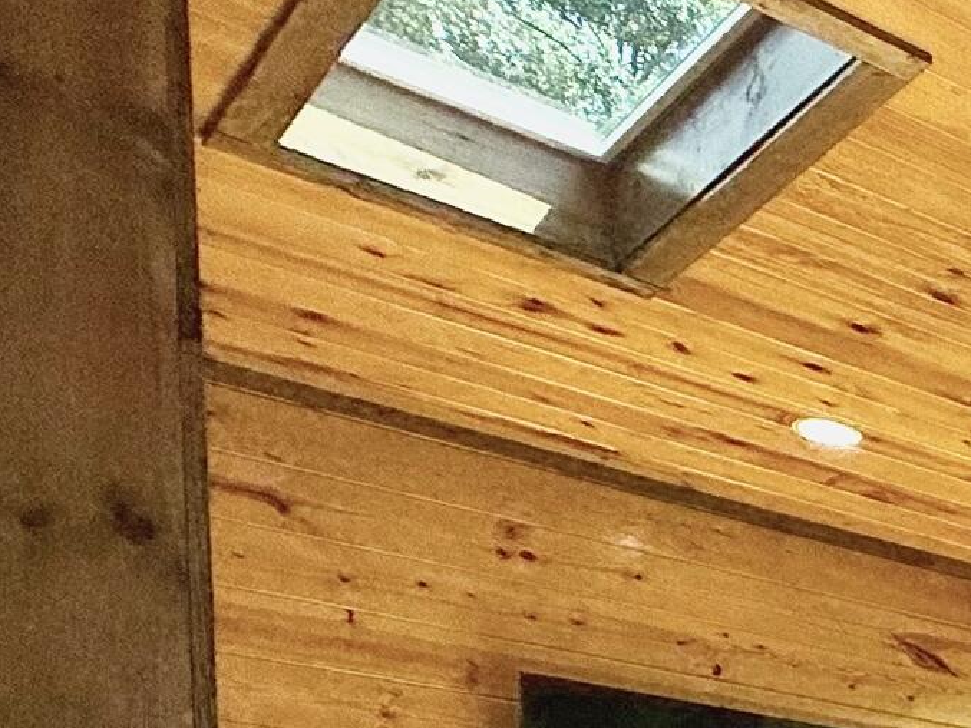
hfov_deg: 19.0
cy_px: 1217
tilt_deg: -3.2
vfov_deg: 19.3
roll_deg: -2.0
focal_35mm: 62
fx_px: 1739
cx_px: 1941
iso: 50
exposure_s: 1/1572
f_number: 2.2
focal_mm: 2.22
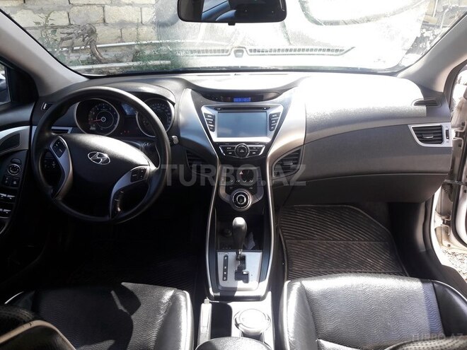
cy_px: 175
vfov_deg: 49.7
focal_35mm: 28
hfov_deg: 63.4
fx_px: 378
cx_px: 234
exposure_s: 1/123
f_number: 1.9
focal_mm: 3.7
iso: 40
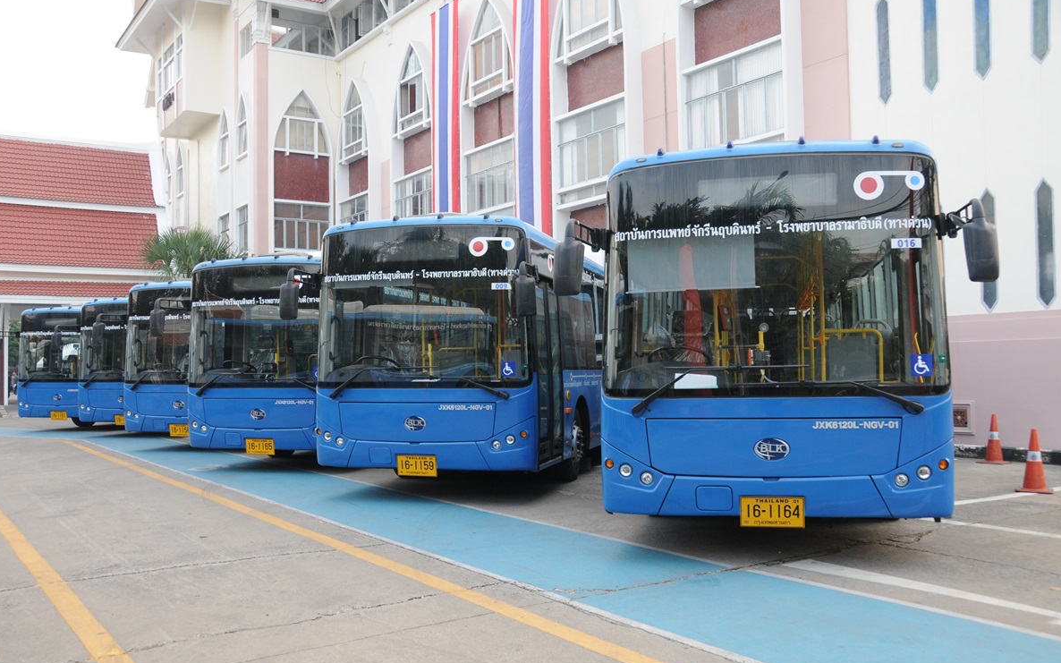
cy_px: 331
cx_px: 526
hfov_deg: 56.7
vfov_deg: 37.3
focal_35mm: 34
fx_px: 983
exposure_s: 1/125
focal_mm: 22
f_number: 5.6
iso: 500
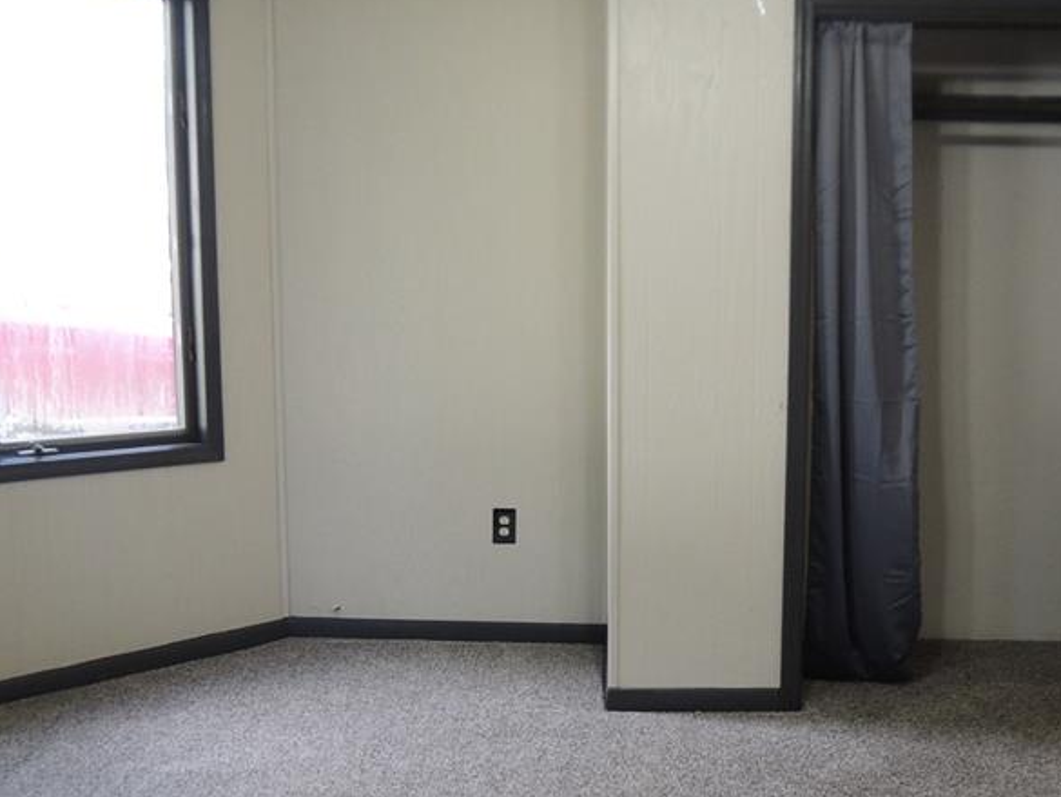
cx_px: 637
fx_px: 1288
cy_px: 481
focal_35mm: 42
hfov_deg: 44.6
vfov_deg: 34.2
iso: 250
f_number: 2.8
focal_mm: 4.3
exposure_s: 1/30
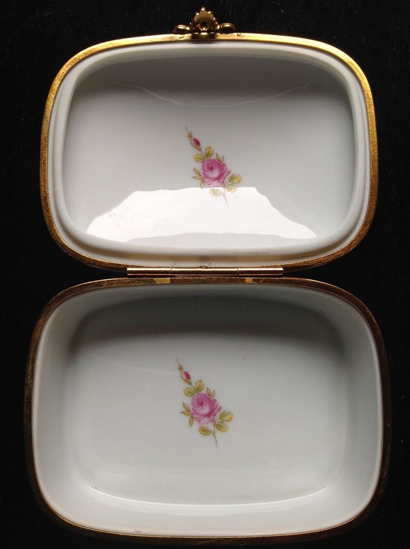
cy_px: 274
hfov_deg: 40.6
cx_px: 205
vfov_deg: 52.7
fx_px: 554
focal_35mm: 35
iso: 50
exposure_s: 1/60
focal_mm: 4.28
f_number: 2.4
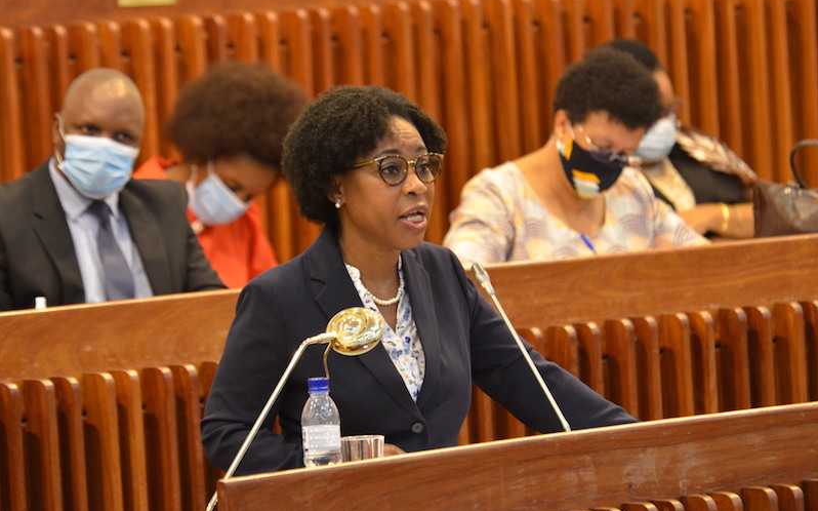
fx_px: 7844
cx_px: 409
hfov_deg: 6.0
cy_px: 263
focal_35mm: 352
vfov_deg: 3.7
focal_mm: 230
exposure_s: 1/25
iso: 1600
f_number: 5.3
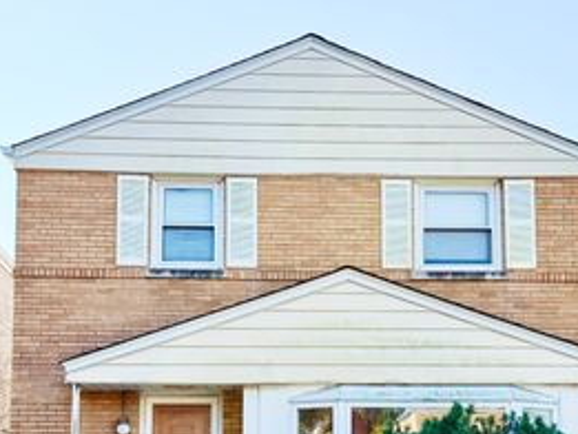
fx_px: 768
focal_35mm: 46
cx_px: 301
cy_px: 340
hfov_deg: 41.2
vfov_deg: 30.8
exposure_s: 1/3145
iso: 100
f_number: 1.78
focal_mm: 6.76
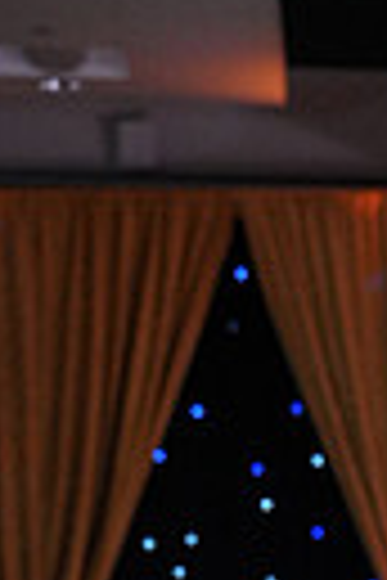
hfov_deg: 6.0
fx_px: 3612
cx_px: 785
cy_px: 1272
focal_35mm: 224
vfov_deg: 8.6
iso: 1600
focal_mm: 50
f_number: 4
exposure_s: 1/400
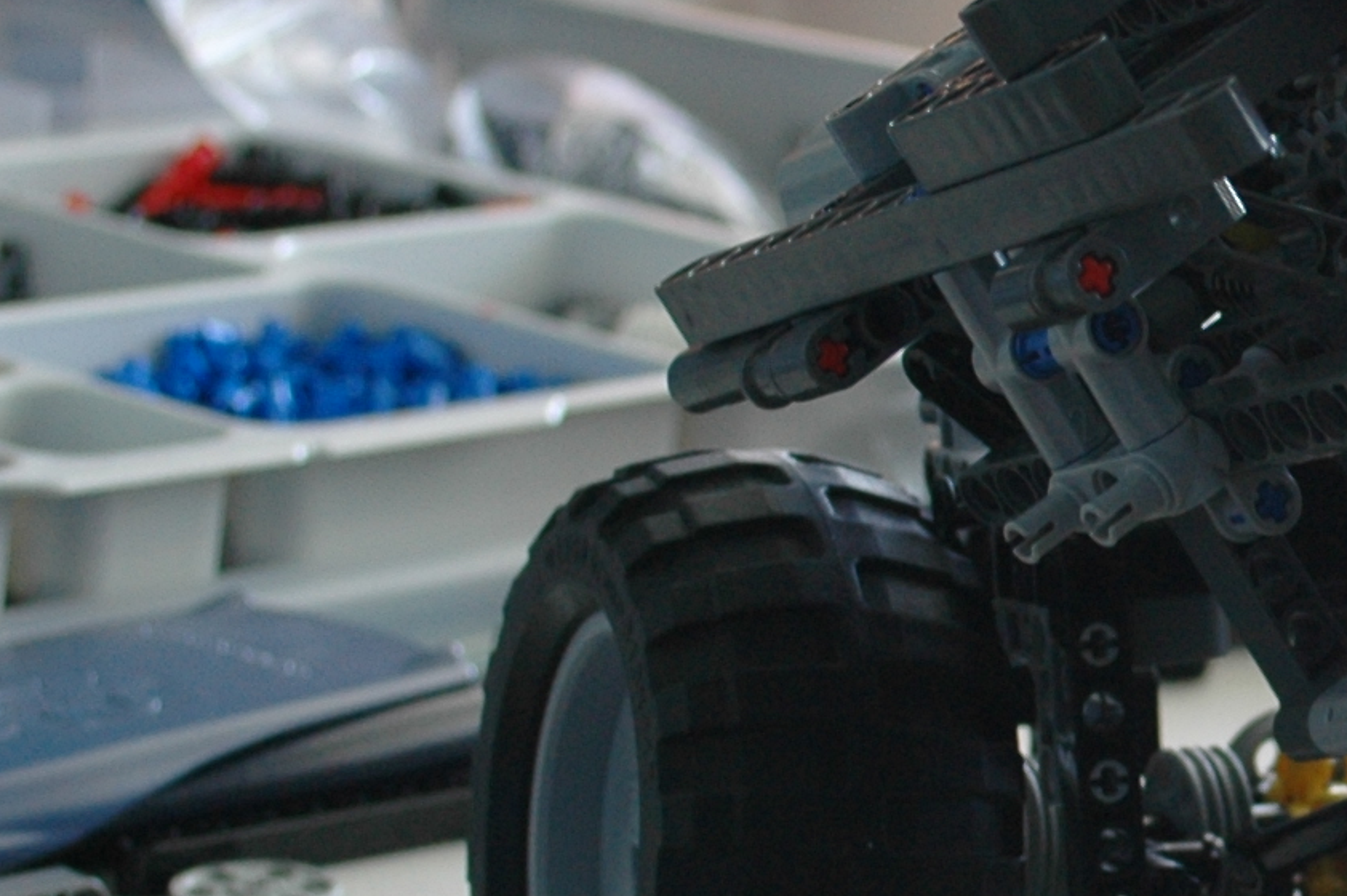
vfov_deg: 9.1
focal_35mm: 150
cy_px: 478
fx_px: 5608
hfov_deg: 13.2
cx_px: 1736
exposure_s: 1/25
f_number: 5.6
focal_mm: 28
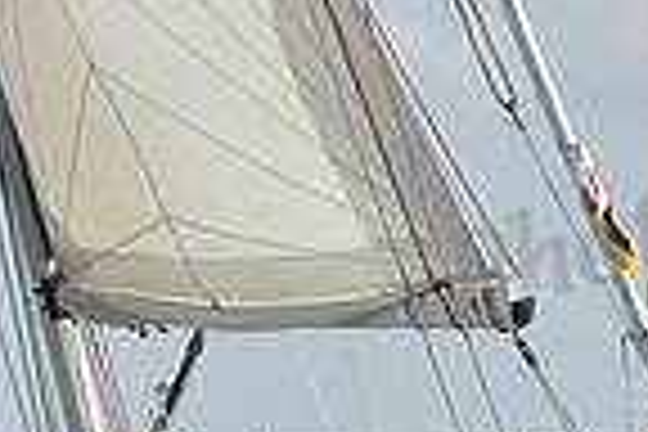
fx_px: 9755
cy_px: 502
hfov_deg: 3.8
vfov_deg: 2.5
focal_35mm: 542
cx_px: 216
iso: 250
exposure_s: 1/1250
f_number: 7.1
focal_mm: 135
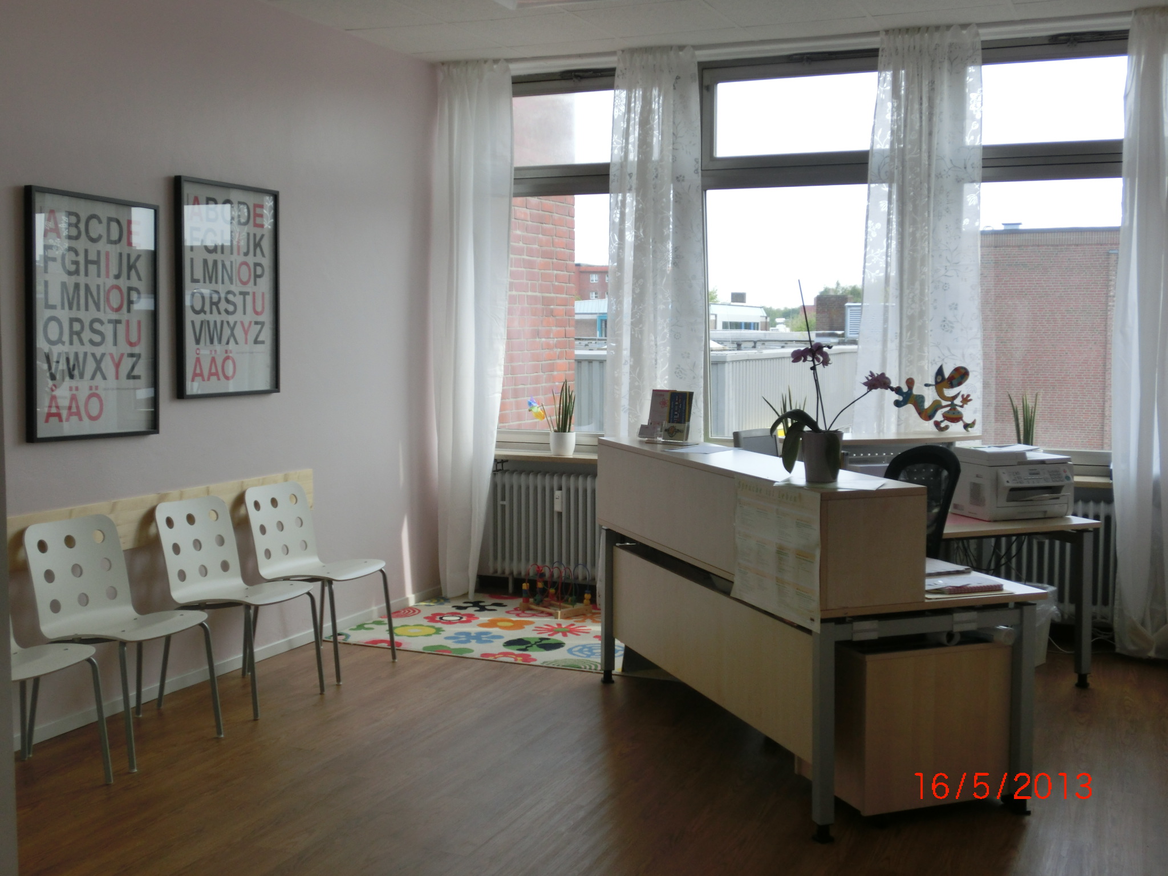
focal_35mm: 40
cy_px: 438
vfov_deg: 36.0
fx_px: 1350
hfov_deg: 46.8
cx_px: 584
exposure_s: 1/160
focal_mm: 7
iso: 80
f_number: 4.2
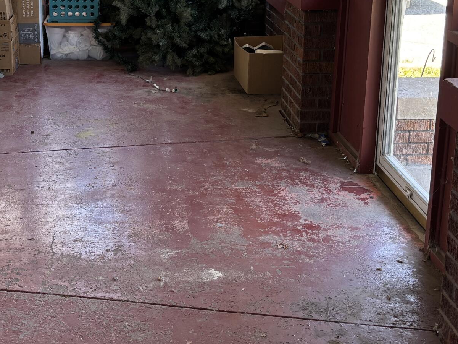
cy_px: 102
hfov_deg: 29.2
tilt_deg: -16.2
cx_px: 102
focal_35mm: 65
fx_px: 860
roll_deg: +1.3
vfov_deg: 22.4
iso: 64
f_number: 1.6
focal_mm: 5.96
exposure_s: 1/121
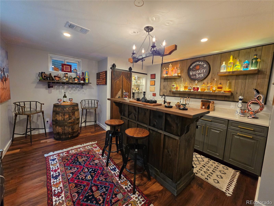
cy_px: 103
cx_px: 137
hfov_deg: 106.2
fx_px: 103
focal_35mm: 13
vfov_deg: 89.9
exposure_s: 1/120
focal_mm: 2.2
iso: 250
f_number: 1.9
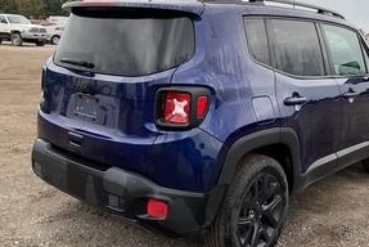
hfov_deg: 46.1
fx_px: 431
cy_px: 100
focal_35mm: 42
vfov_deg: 31.9
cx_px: 224
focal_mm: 3
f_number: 1.8
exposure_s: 1/403
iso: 25
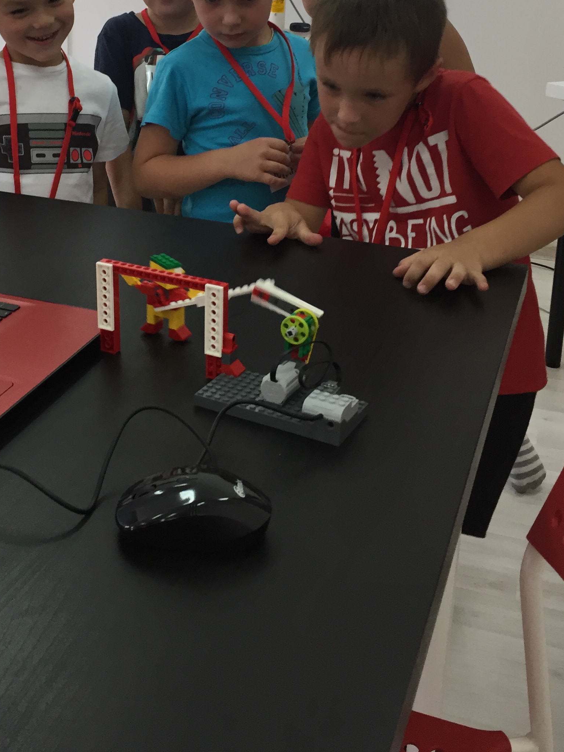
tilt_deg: -16.3
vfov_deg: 40.1
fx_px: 1000
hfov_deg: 31.1
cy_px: 192
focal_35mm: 46
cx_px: 162
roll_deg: -1.5
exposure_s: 1/33
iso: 50
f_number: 2.2
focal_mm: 4.15
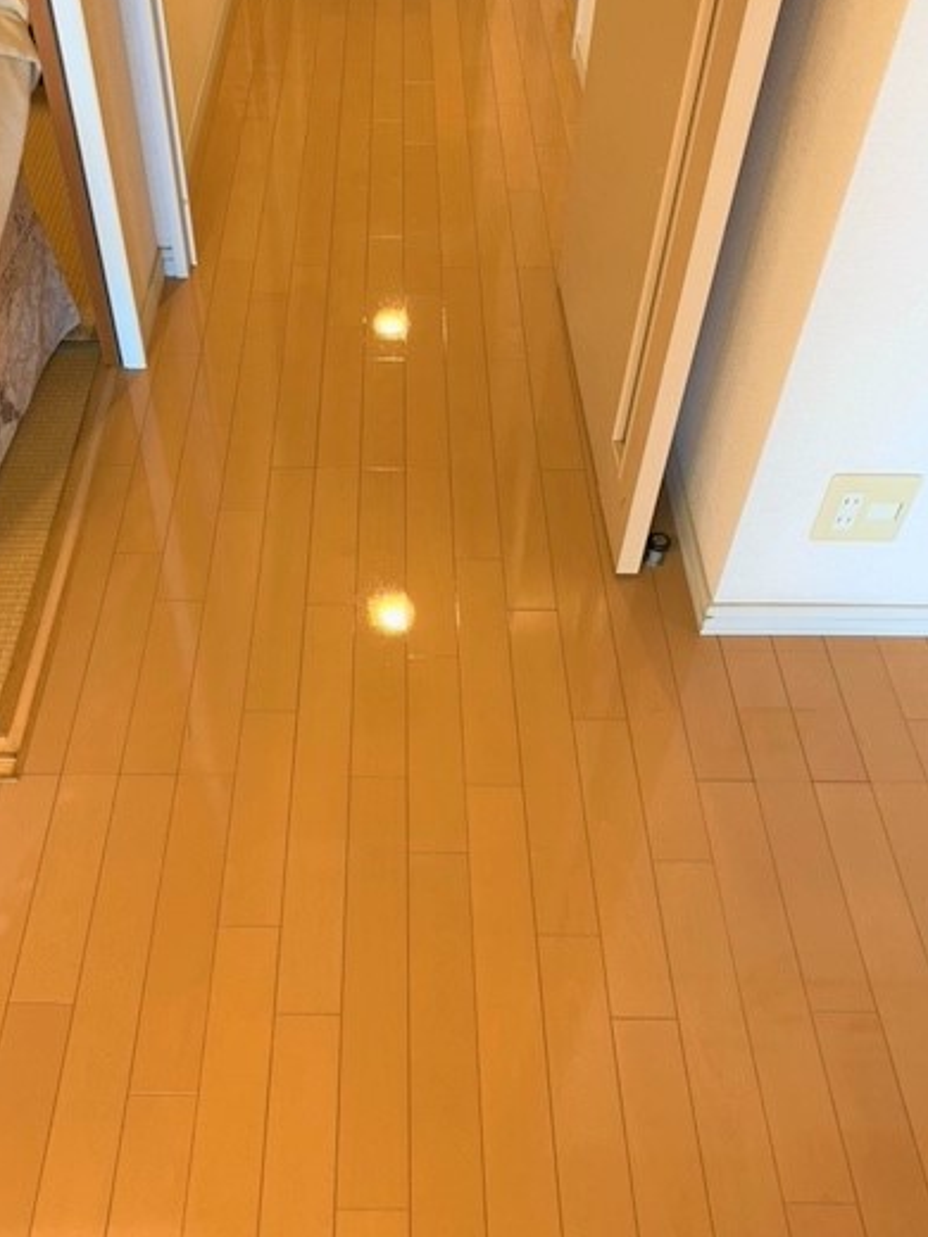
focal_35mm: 32
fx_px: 1144
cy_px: 554
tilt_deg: -45.4
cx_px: 397
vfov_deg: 56.7
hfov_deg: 44.0
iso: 200
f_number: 1.8
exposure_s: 1/60
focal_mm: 4.25
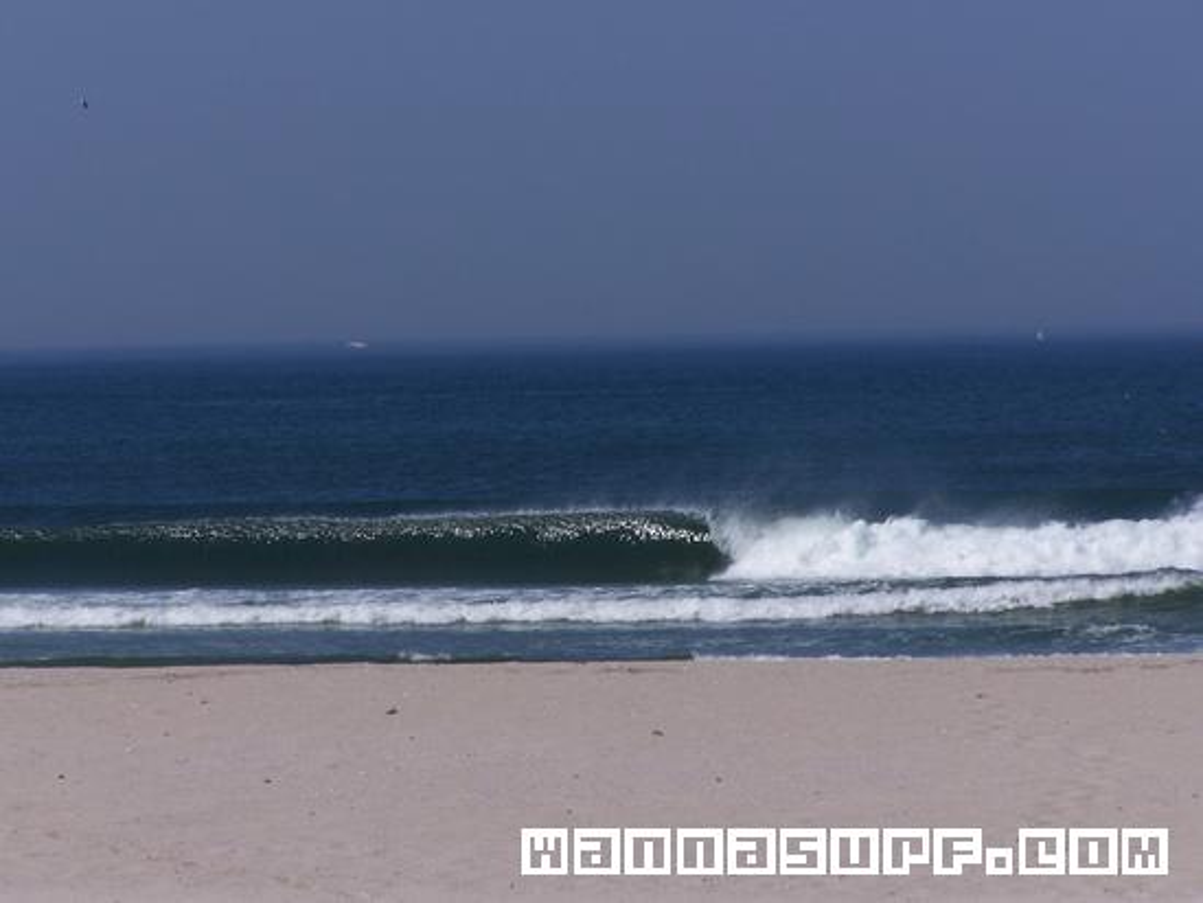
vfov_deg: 5.2
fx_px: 10011
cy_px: 452
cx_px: 602
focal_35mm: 288
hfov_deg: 6.9
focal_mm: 47.7
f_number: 7.1
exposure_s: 1/640
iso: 80
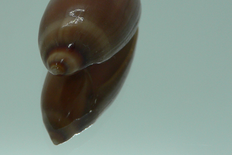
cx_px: 85
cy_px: 34
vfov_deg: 21.7
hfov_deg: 32.2
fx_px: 399
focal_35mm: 62
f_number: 2.8
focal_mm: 4.6
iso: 80
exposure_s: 1/60
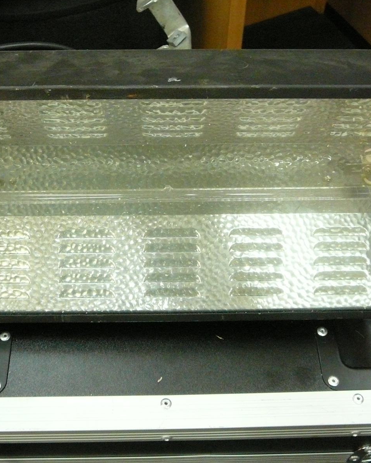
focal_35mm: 46
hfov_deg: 32.7
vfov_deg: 40.3
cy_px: 231
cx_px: 167
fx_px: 631
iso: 400
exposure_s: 1/30
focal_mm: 5.2
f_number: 2.8
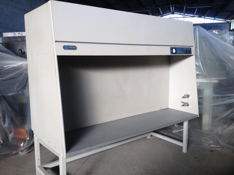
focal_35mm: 35
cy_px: 88
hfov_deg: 52.6
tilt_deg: -7.6
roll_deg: -0.3
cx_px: 117
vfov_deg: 40.7
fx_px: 237
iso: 50
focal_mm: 4.28
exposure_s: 1/40
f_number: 2.4
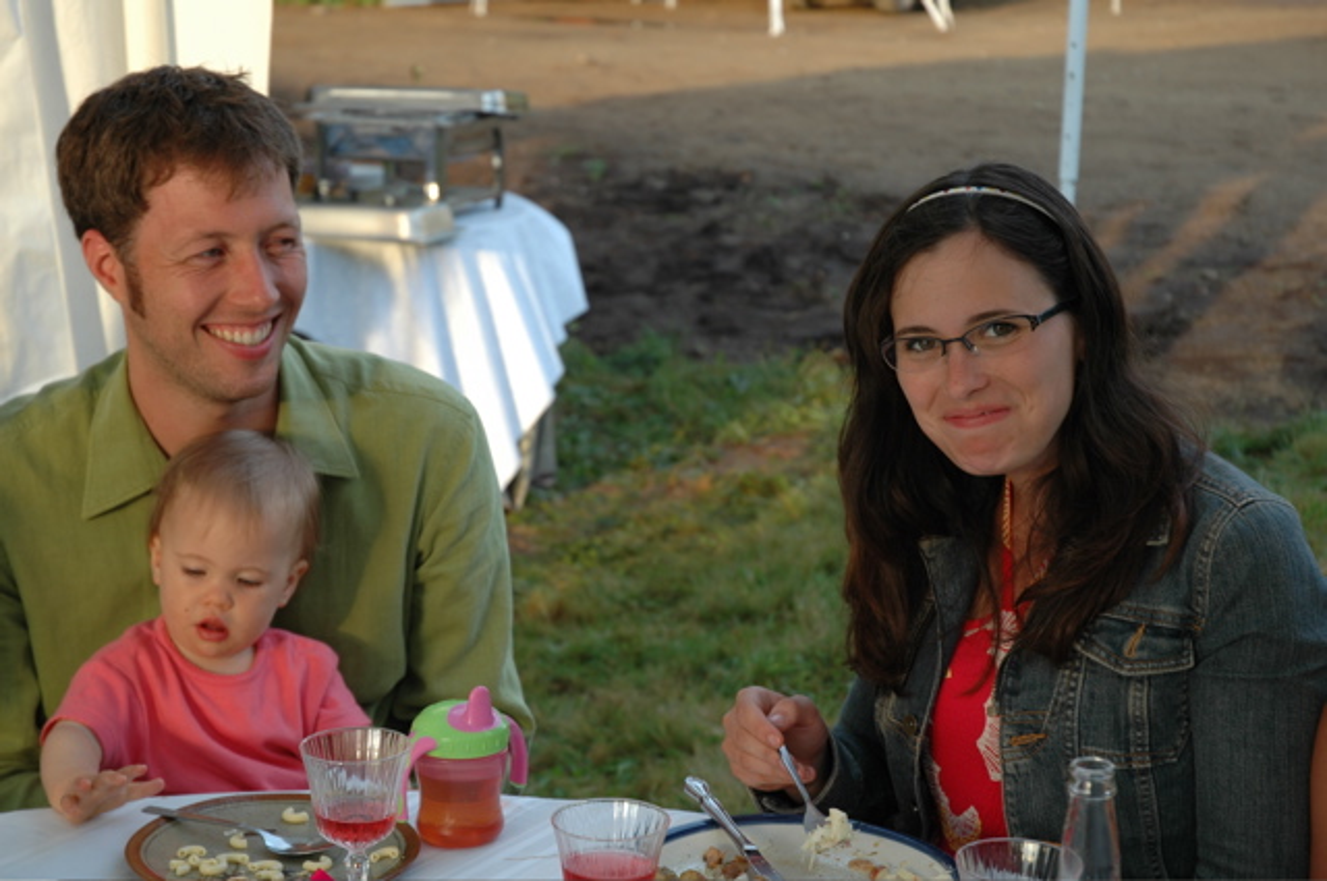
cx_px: 664
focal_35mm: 75
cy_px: 440
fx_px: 2761
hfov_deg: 27.0
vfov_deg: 18.1
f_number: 5
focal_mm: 50
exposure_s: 1/100
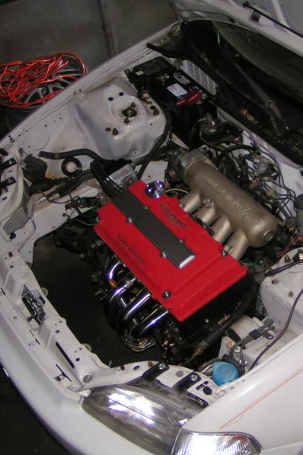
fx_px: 669
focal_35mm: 53
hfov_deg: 25.4
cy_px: 228
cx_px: 204
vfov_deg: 37.5
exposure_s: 1/40
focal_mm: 5.8
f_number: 2.8
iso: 200
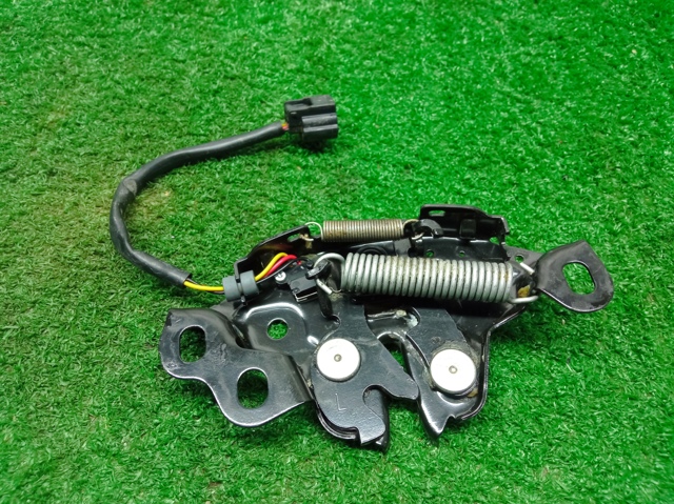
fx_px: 525
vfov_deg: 51.3
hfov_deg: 65.4
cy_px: 252
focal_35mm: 27
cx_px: 337
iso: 452
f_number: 2.2
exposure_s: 1/25
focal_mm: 3.79
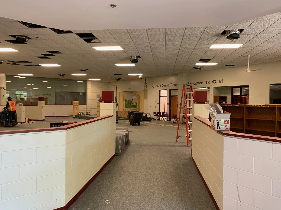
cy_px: 105
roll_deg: +1.6
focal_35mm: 26
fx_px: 211
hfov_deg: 67.3
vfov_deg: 53.1
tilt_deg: -0.8
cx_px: 140
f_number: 1.8
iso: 100
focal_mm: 4.25
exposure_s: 1/64
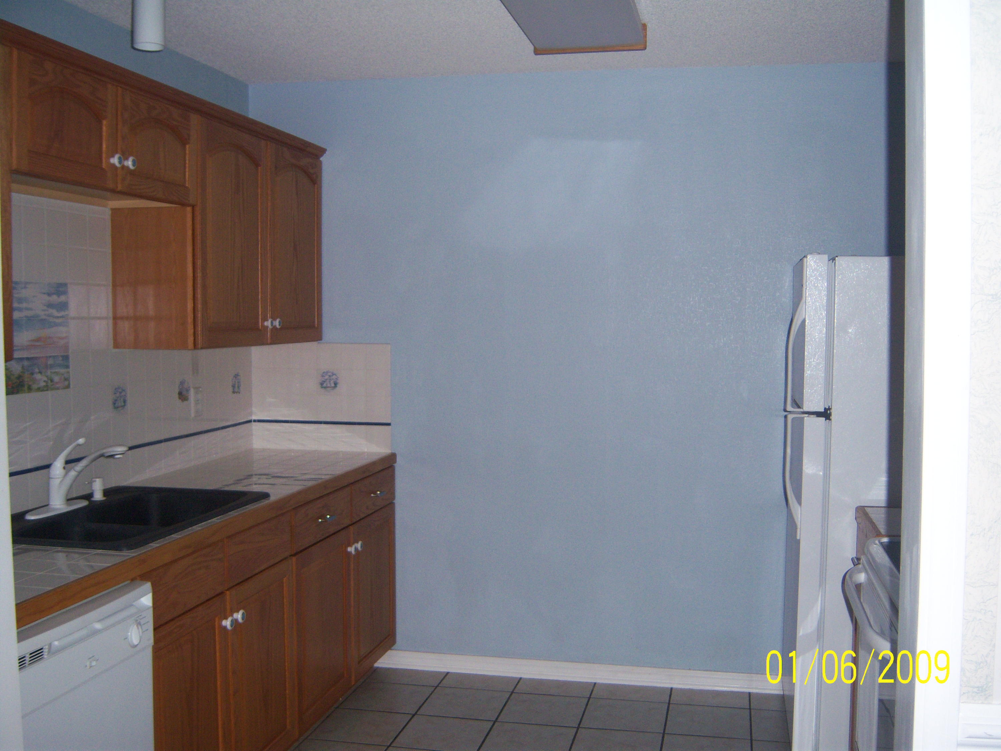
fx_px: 1041
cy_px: 376
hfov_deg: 51.4
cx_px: 500
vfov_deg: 39.7
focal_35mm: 36
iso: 160
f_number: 2.8
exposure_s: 1/60
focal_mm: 7.5
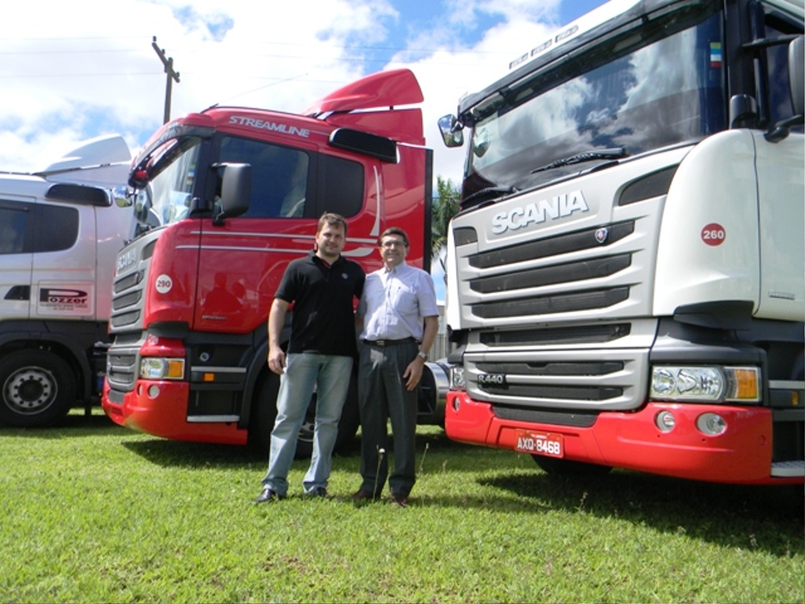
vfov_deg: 49.7
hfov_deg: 63.4
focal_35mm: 28
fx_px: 651
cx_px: 402
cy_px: 302
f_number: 7
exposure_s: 1/206
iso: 80
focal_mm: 5
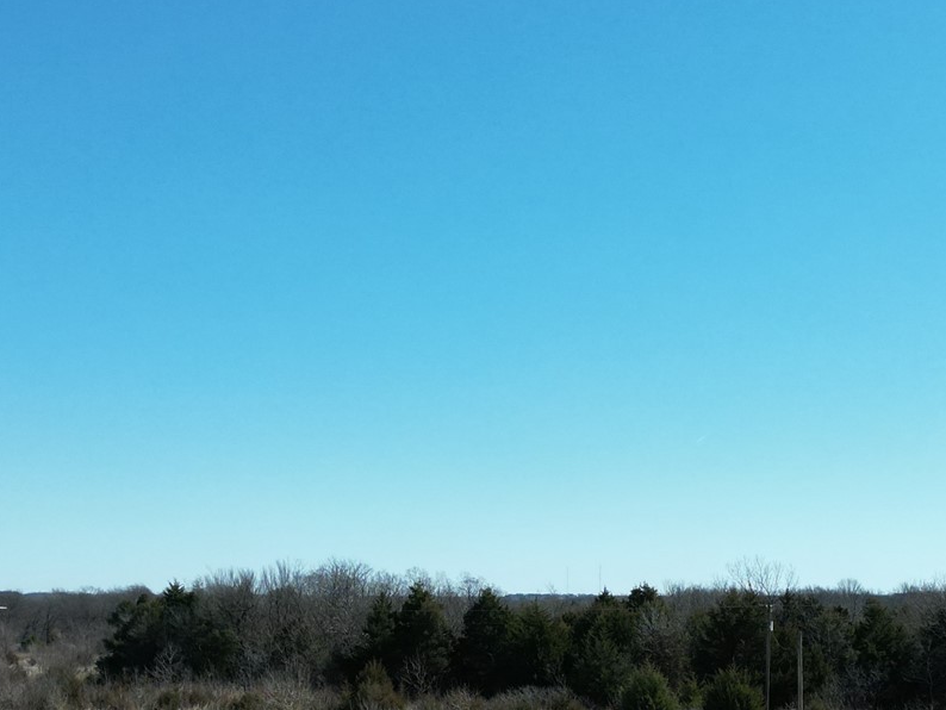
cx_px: 602
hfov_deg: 33.0
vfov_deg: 24.4
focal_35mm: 58
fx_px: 1586
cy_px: 654
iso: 120
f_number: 1.7
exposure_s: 1/3200
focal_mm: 6.72
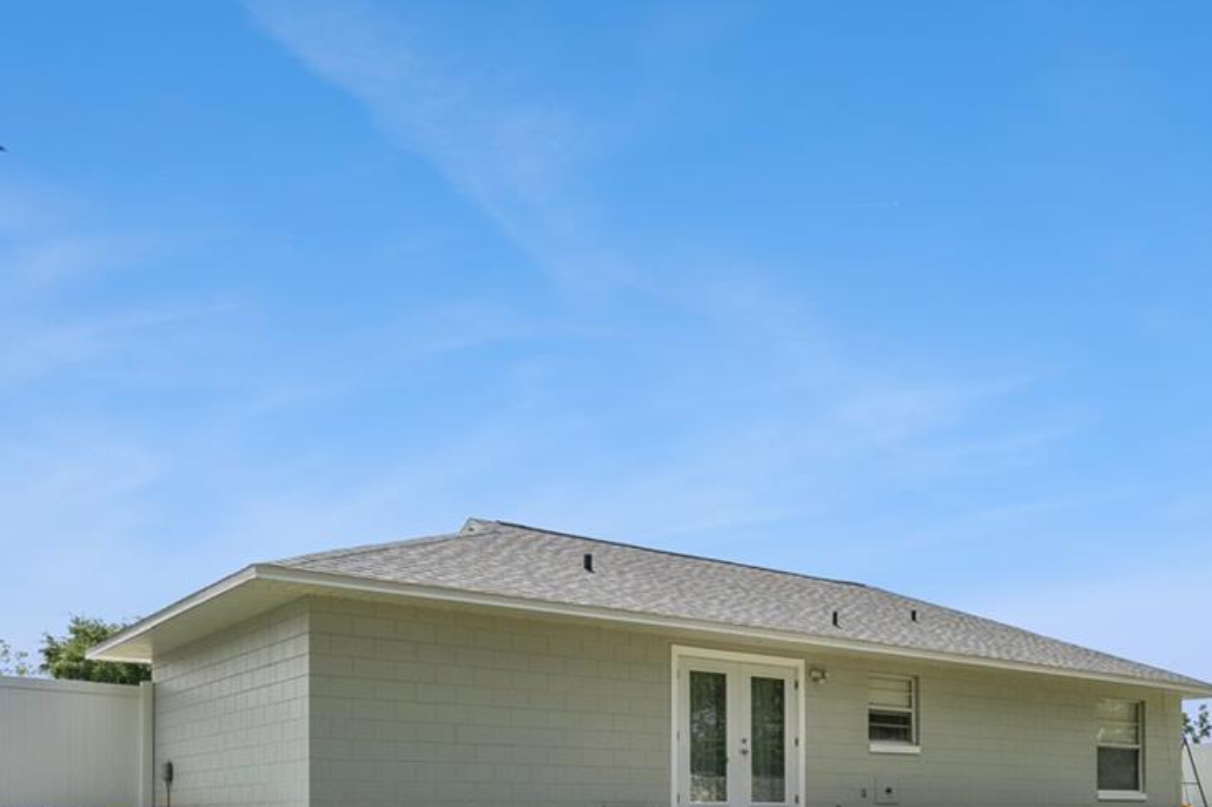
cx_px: 955
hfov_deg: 51.3
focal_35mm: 35
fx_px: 1178
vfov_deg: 34.1
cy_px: 827
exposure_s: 1/500
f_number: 9
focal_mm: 16
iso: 160
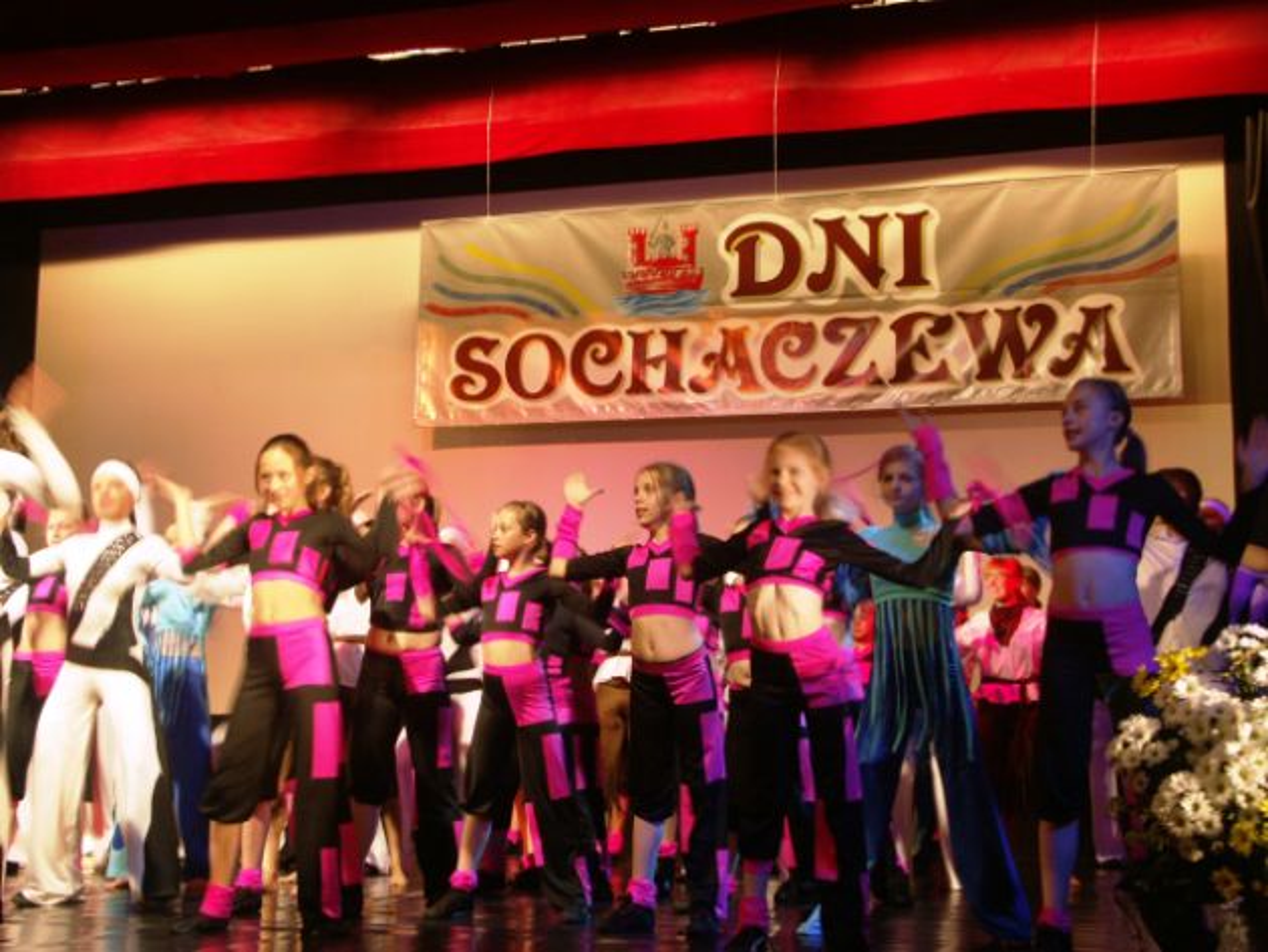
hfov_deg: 42.1
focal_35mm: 45
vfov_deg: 32.2
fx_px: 1649
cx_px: 634
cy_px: 476
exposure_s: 1/10
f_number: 2.8
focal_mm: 11.6
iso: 100
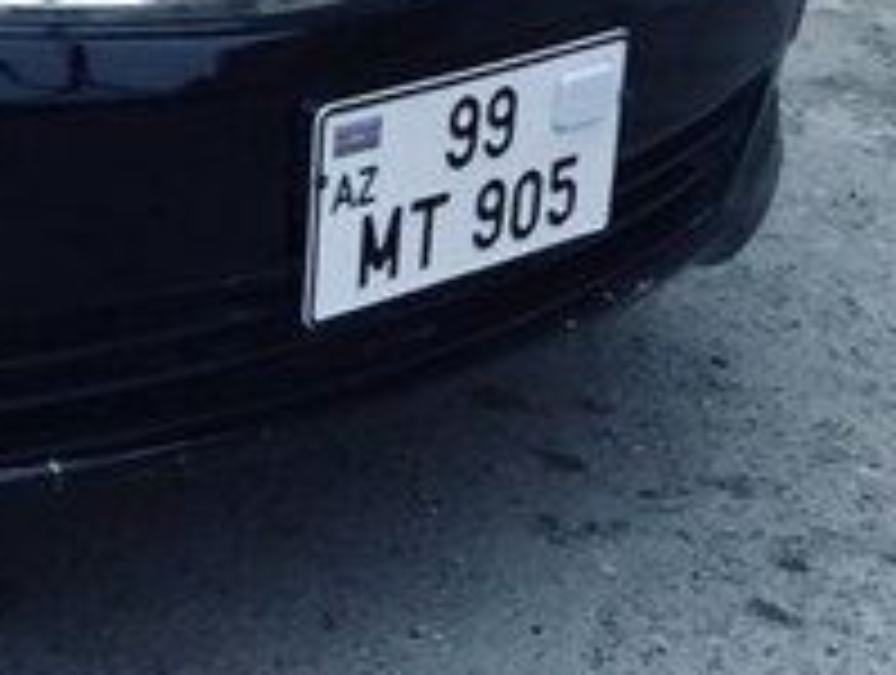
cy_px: -92
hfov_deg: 18.0
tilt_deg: -14.2
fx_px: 2489
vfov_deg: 15.0
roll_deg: +2.3
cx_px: -491
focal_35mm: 96
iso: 125
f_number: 2.2
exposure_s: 1/33
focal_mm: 4.15
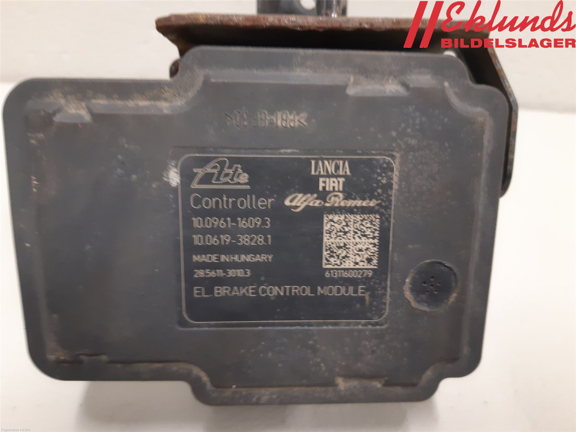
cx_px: 288
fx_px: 433
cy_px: 216
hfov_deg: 67.3
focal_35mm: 26
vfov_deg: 53.1
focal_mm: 3.93
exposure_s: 1/33
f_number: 1.7
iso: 250
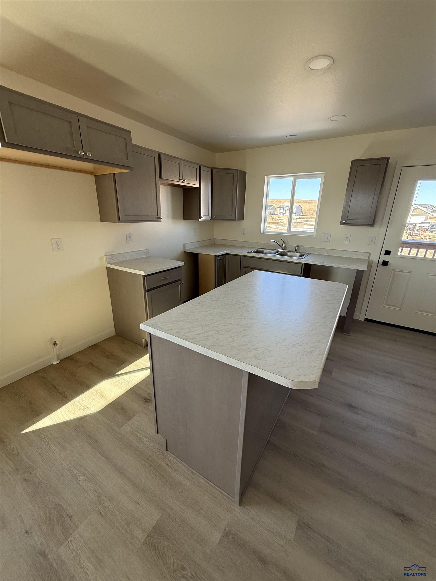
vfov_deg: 102.1
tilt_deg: -21.0
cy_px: 290
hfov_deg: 85.7
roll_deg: -2.4
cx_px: 218
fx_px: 235
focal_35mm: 14
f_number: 2.2
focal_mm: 2.22
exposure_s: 1/112
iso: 64
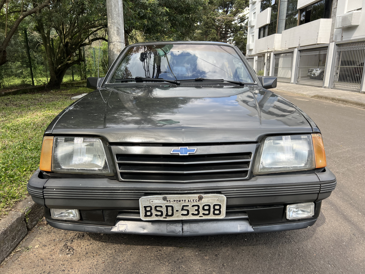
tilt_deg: -15.5
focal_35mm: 26
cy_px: 137
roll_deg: -0.7
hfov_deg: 67.3
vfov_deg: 53.1
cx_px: 182
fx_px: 274
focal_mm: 5.7
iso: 50
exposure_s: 1/873
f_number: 1.5
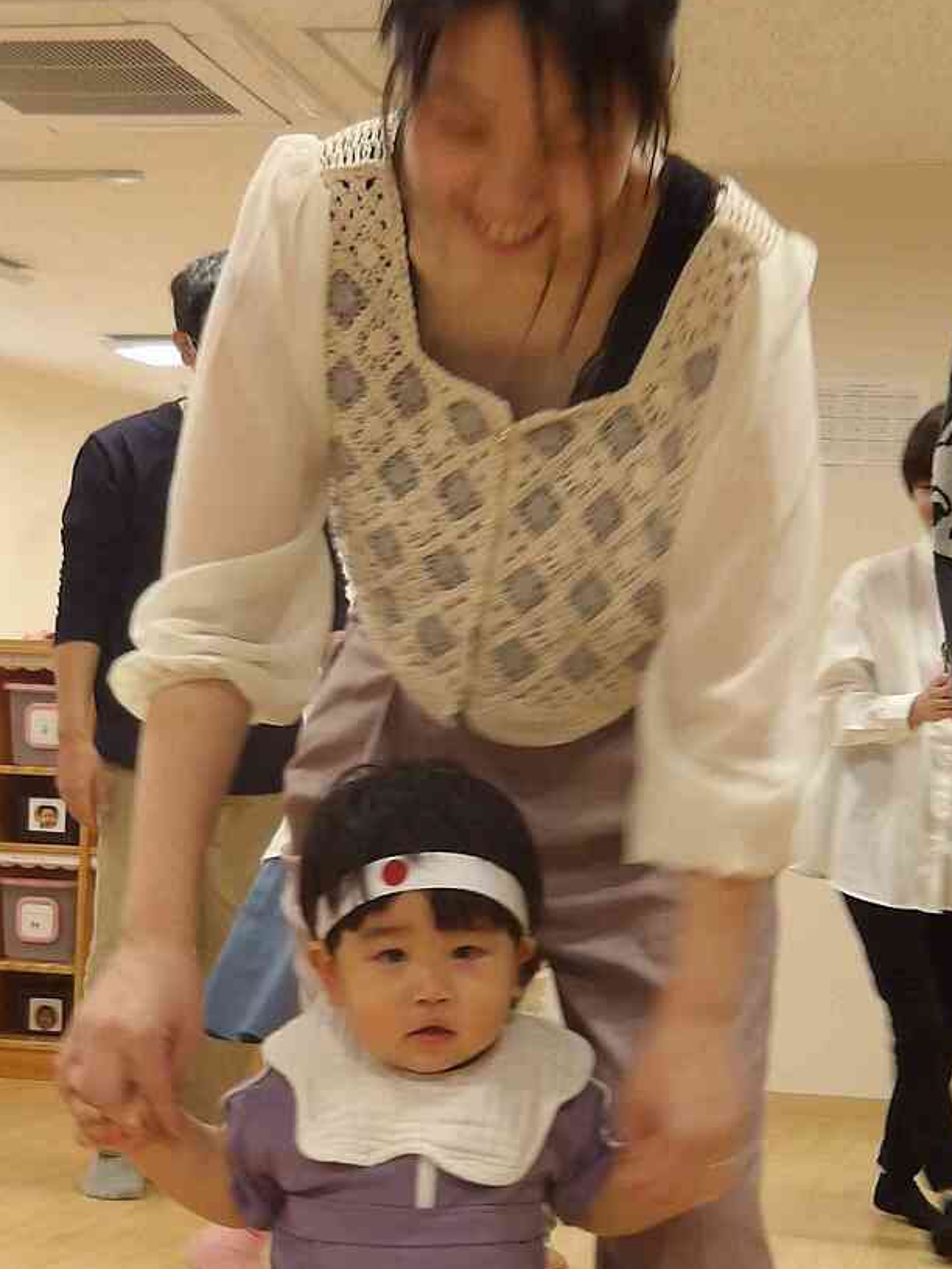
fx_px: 2237
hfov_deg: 23.9
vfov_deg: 31.4
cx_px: 674
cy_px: 844
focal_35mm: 61
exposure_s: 1/44
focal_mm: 4.9
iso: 100
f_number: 3
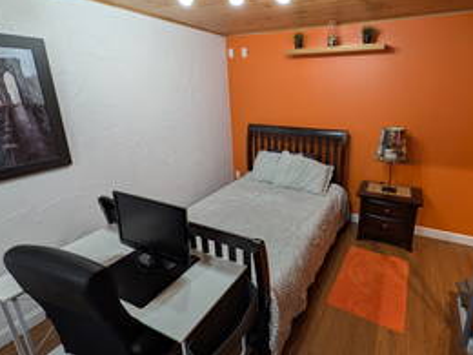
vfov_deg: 71.5
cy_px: 164
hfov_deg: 86.6
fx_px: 246
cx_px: 286
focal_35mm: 18
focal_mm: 1.54
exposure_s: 1/23.8
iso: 93
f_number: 2.2
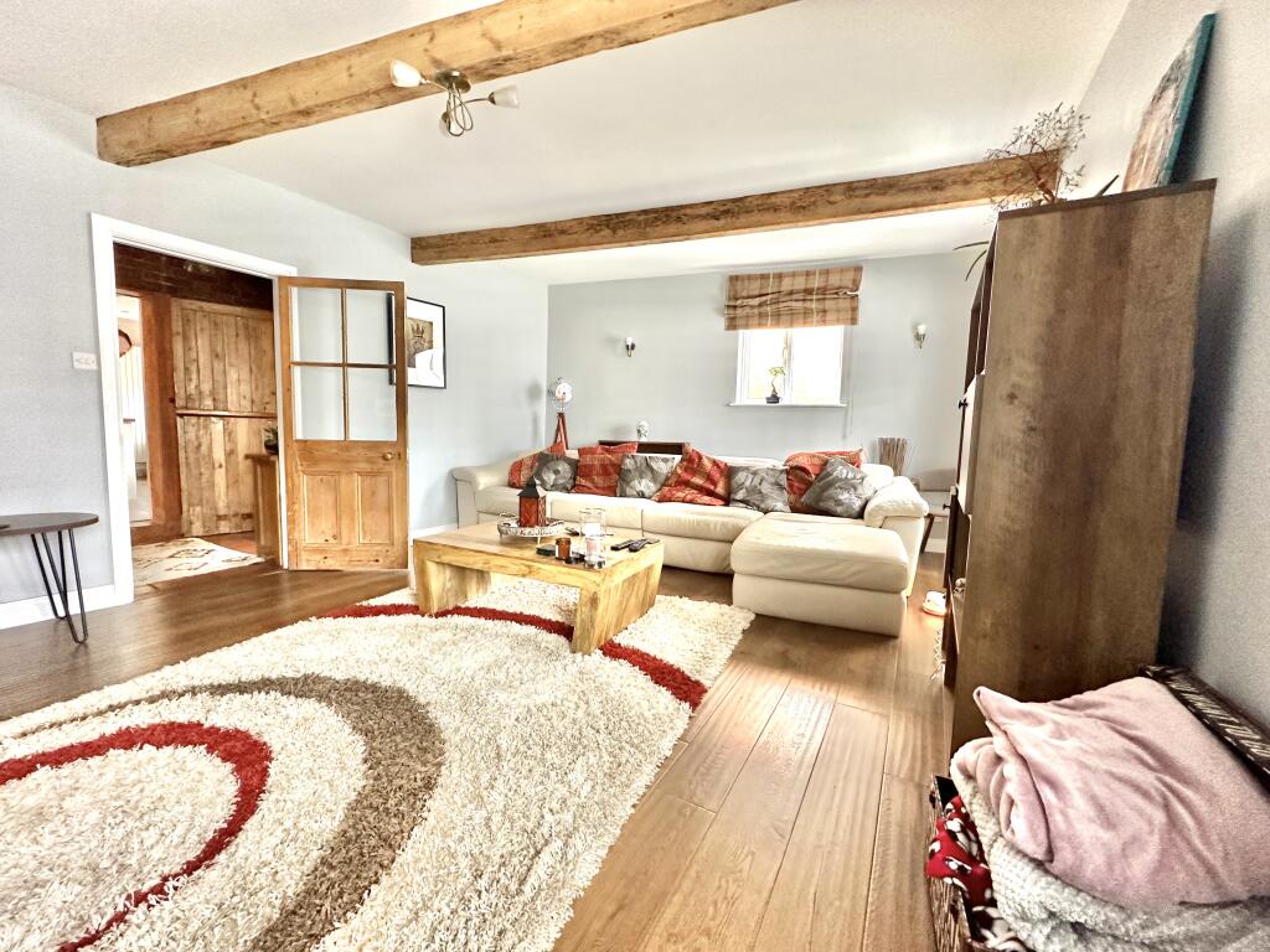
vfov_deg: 85.7
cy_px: 476
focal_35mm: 14
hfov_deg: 102.1
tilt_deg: -5.1
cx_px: 635
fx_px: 514
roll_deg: -1.0
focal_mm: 2.22
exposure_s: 1/50
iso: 320
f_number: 2.2
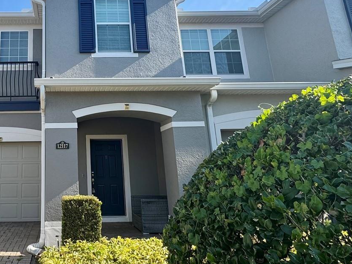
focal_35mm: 27
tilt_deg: +13.6
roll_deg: +1.5
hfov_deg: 59.1
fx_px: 274
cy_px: 116
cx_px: 60
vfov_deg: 51.2
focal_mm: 2.22
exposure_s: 1/473
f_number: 2.2
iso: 40
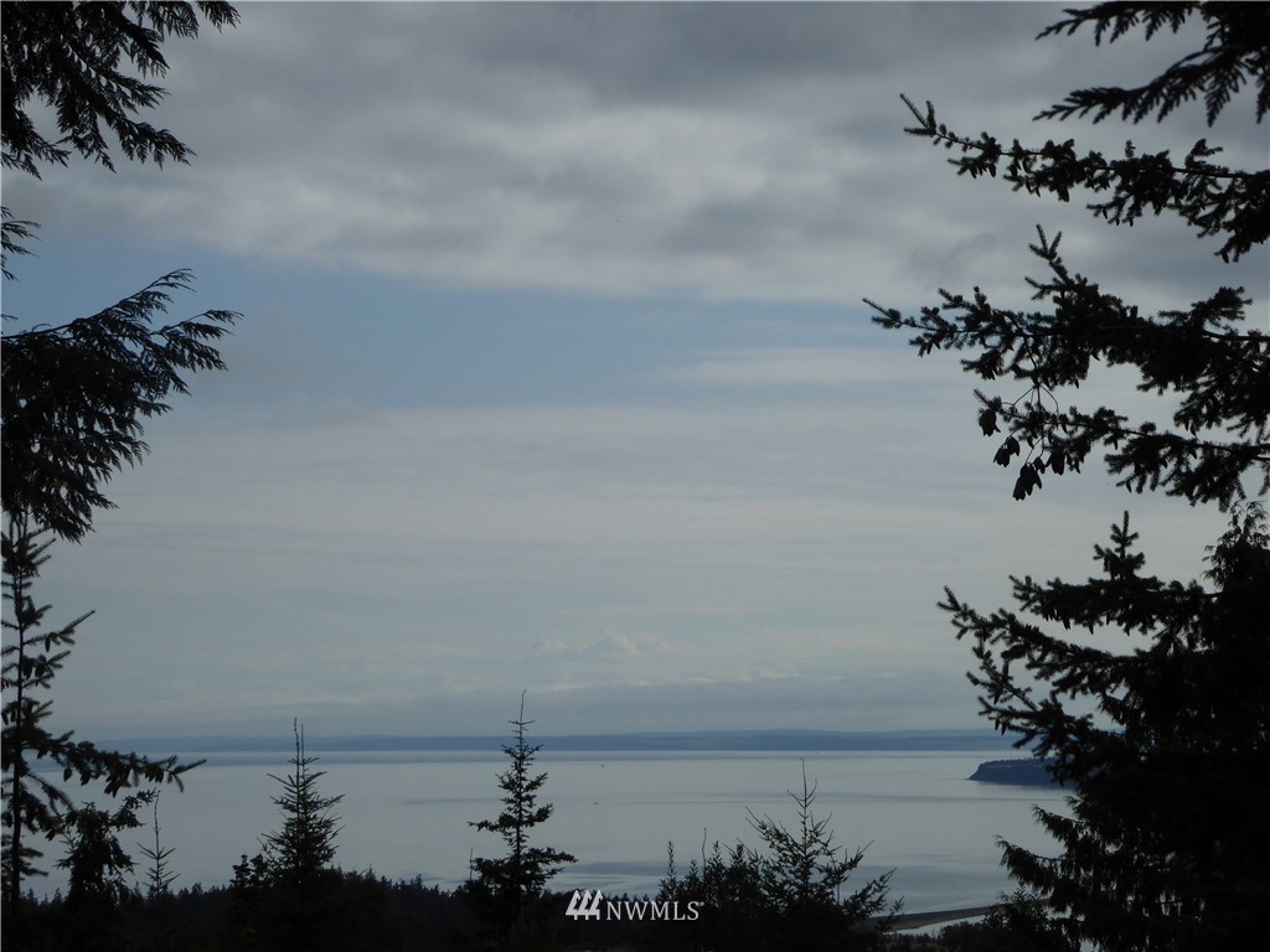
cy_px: 476
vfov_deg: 11.7
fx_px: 4659
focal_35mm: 127
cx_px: 635
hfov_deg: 15.5
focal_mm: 20.6
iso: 100
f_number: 5.1
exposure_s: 1/1300
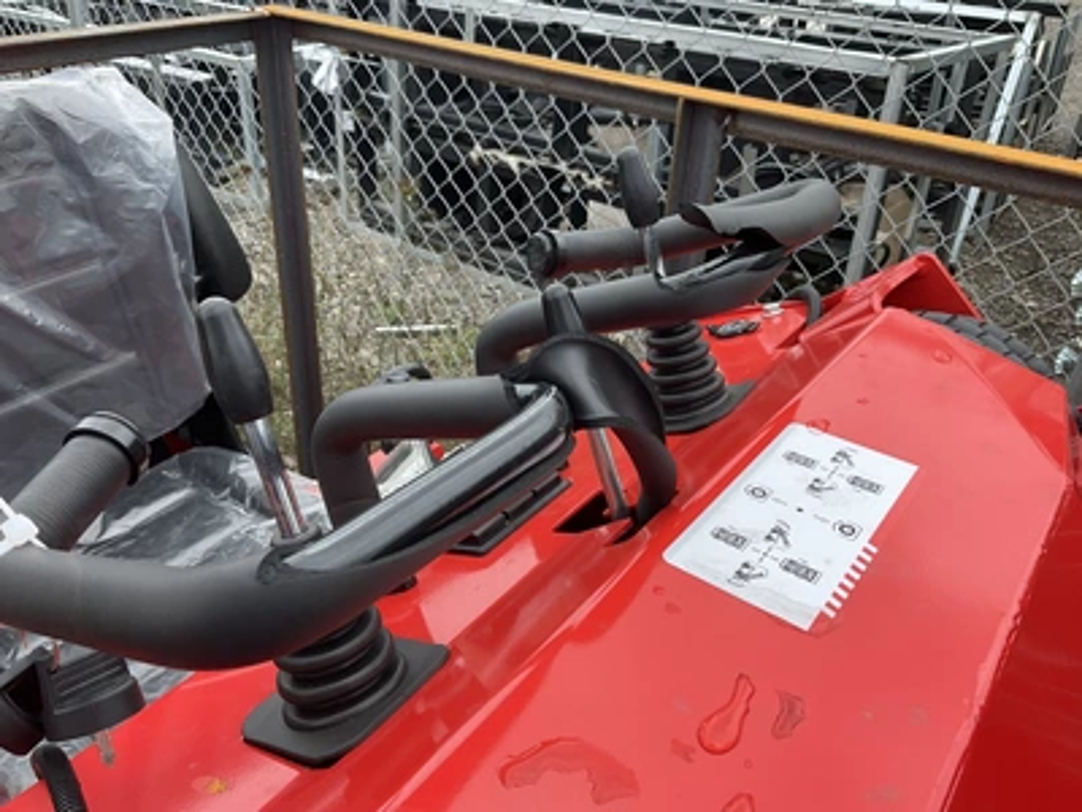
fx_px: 906
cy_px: 406
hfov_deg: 61.7
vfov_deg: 48.2
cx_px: 541
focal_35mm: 29
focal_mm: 3
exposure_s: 1/495
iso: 25
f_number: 1.8
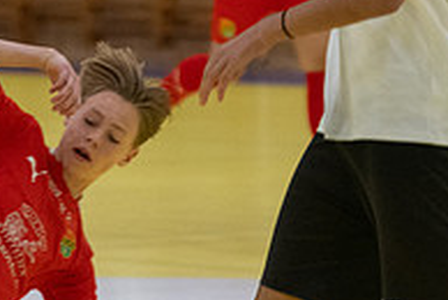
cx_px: -67
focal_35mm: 627
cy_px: 264
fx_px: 7814
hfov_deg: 3.3
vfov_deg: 2.2
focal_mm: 140
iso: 3200
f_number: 3.2
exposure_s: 1/640
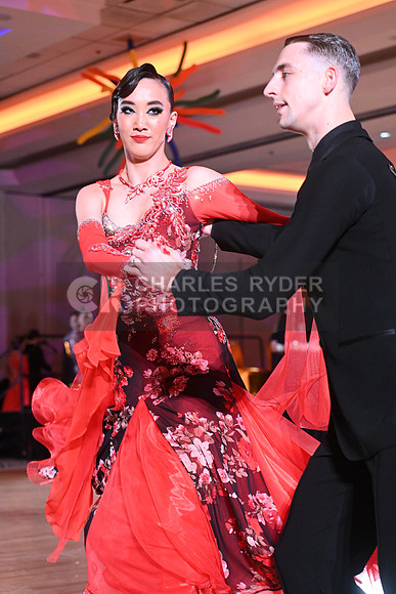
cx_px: 198
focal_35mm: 70
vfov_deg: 28.8
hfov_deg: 19.5
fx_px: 1154
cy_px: 297
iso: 5000
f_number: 5
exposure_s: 1/400
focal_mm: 70
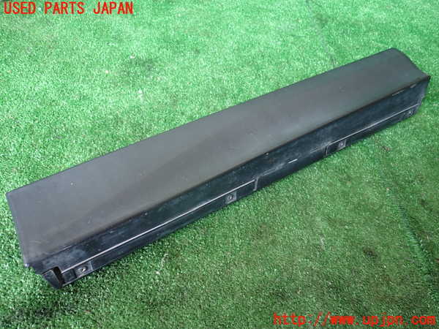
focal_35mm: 30
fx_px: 380
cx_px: 220
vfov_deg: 46.8
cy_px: 164
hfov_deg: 60.0
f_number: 2.3
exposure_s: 1/40
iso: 200
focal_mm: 5.4
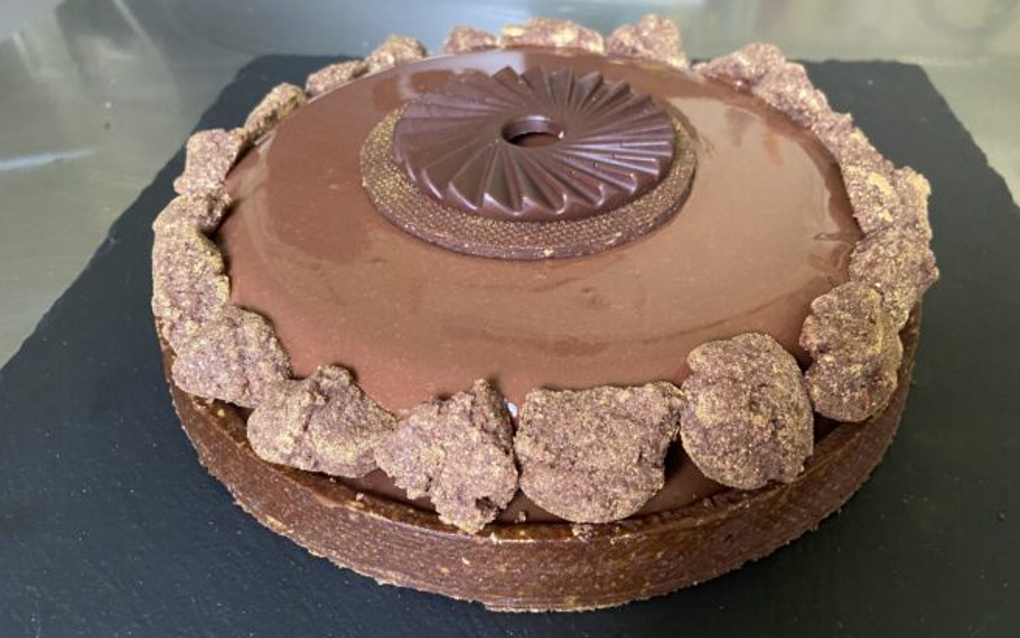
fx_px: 778
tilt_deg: -39.0
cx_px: 512
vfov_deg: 44.5
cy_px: 282
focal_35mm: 28
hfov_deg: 66.5
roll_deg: +1.0
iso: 500
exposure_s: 1/60
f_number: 1.8
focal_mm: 4.25
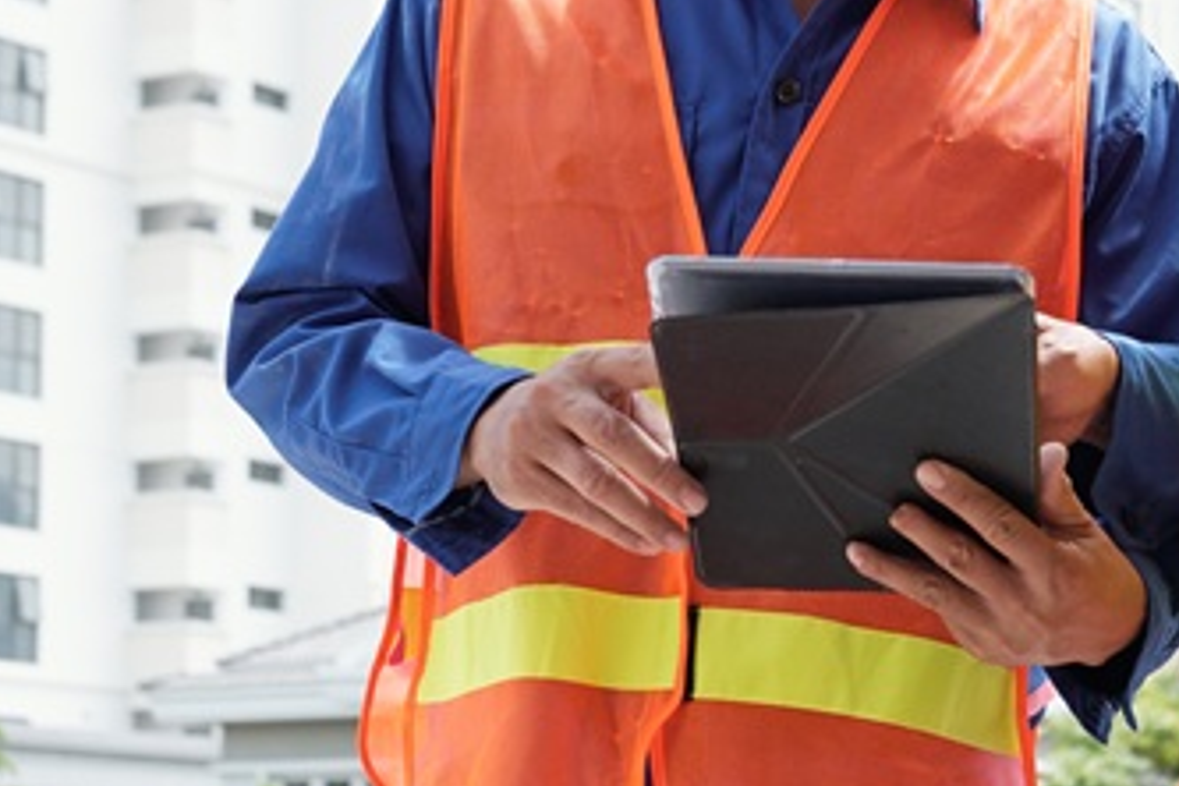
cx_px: 892
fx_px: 3438
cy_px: 154
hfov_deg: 19.3
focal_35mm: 105
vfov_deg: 13.0
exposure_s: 1/2000
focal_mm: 35
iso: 500
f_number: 5
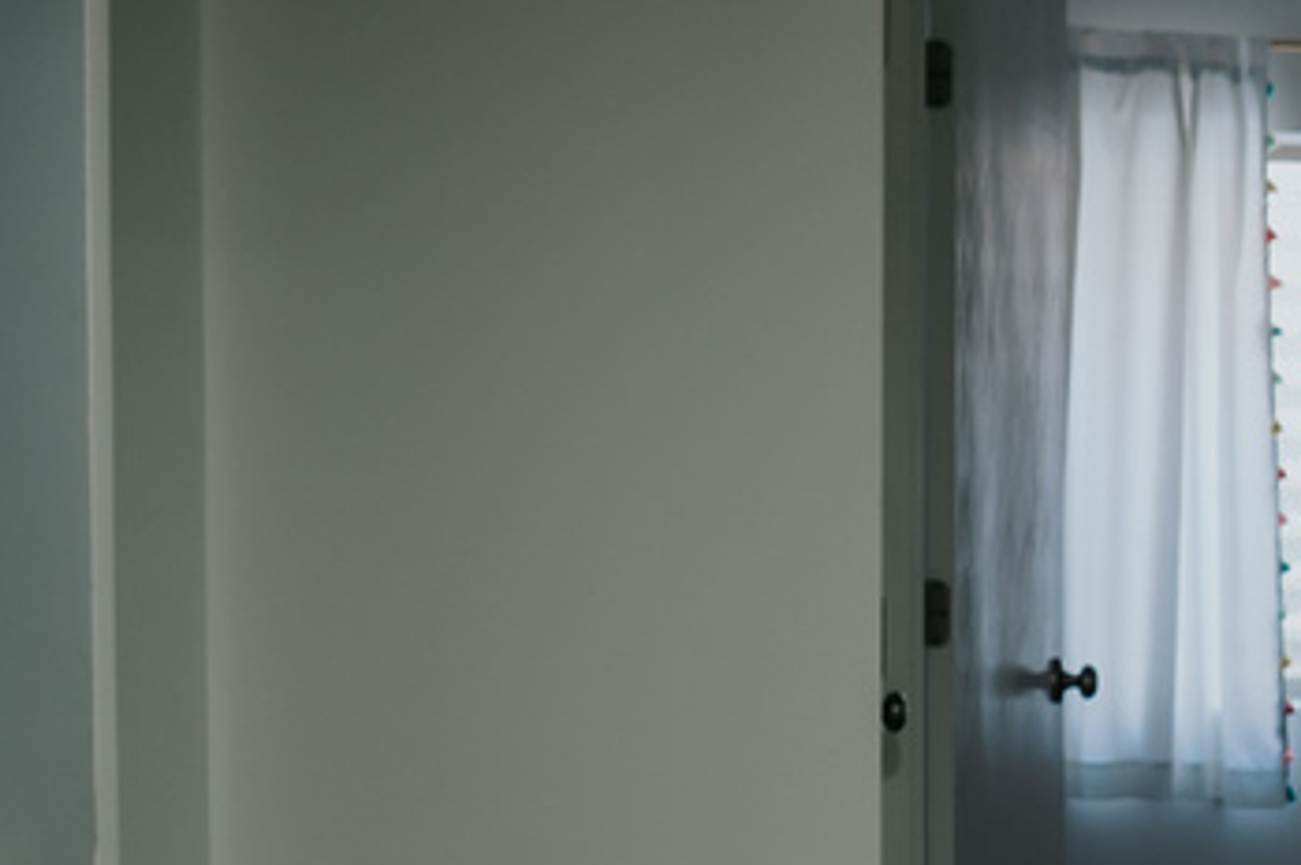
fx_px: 5091
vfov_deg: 9.7
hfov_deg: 12.6
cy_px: 757
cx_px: 2706
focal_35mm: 141
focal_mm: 24
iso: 80
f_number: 4.5
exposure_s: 1/6
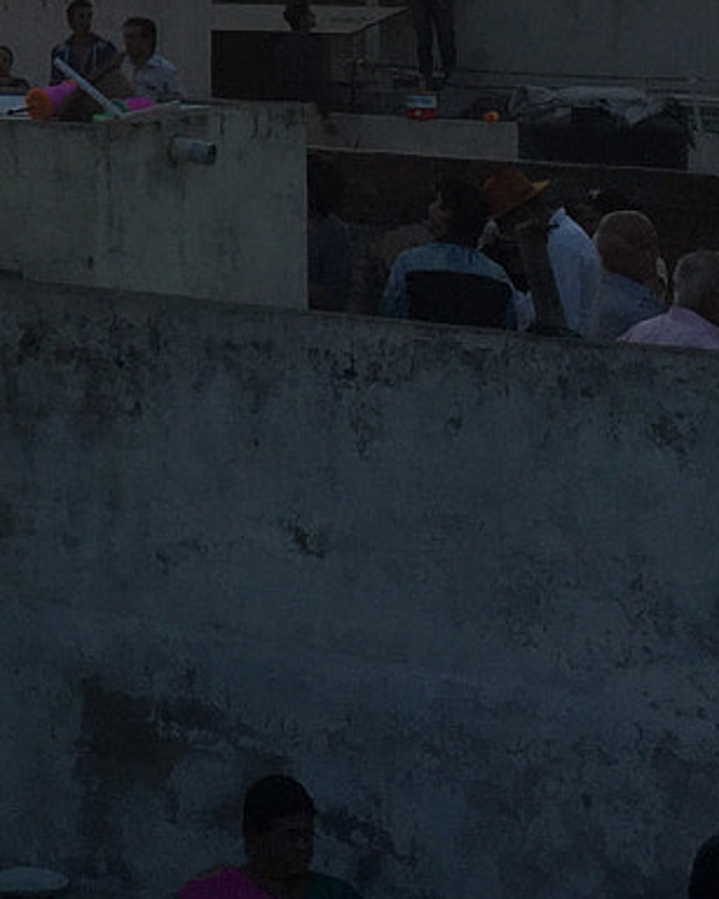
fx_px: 3140
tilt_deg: +3.6
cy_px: -325
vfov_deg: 15.4
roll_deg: -0.5
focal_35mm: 118
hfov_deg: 12.7
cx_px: -169
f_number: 2.2
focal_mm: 4.15
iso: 32
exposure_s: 1/670
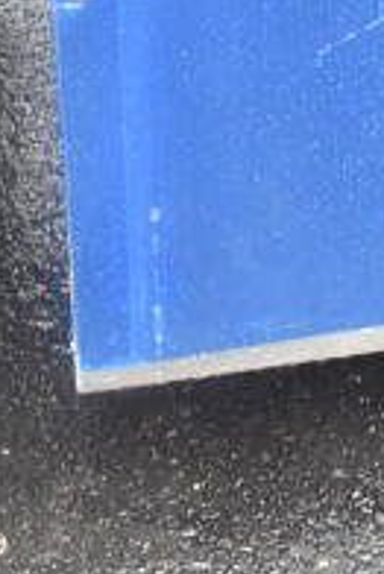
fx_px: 2236
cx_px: 598
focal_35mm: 140
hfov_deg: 9.5
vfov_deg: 13.2
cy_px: -472
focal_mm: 20
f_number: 7.1
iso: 1600
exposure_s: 1/200
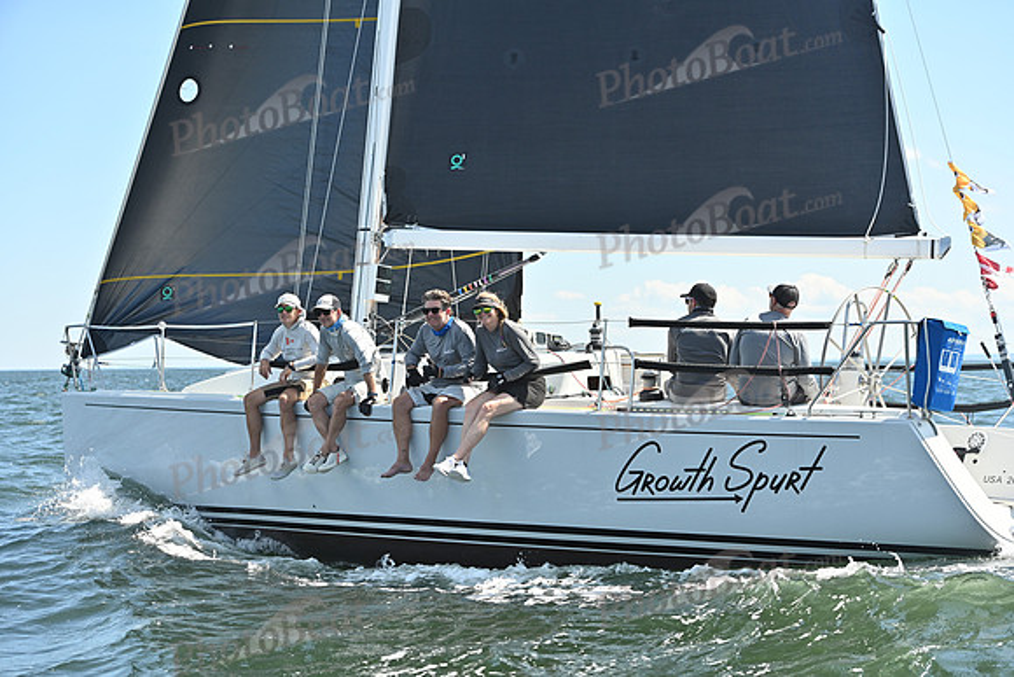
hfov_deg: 28.8
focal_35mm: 70
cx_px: 507
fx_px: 1972
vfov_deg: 19.5
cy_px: 338
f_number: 5
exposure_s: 1/1250
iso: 250
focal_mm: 70
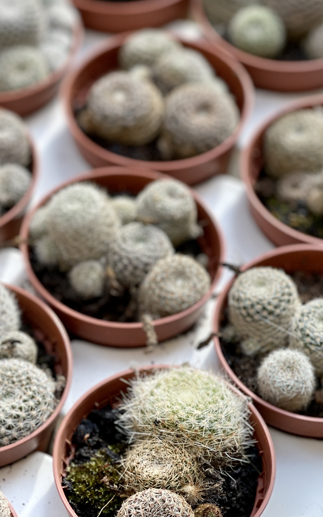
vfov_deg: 17.7
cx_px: 53
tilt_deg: -51.4
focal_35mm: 118
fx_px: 1662
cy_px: 312
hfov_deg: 11.1
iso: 40
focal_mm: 7.5
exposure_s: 1/121
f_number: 2.2
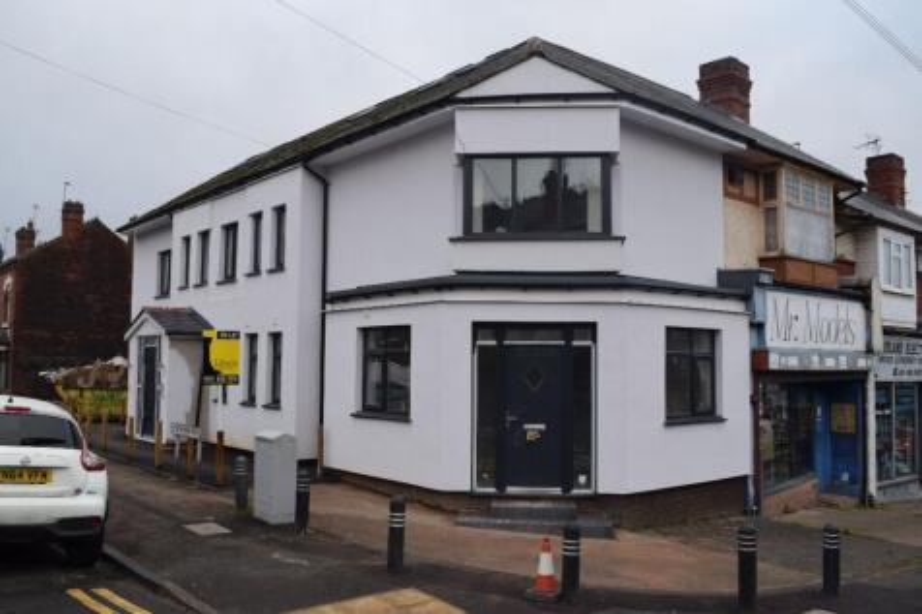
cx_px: 461
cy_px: 307
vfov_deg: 39.9
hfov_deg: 57.2
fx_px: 845
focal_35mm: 33
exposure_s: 1/250
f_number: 8
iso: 400
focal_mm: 22
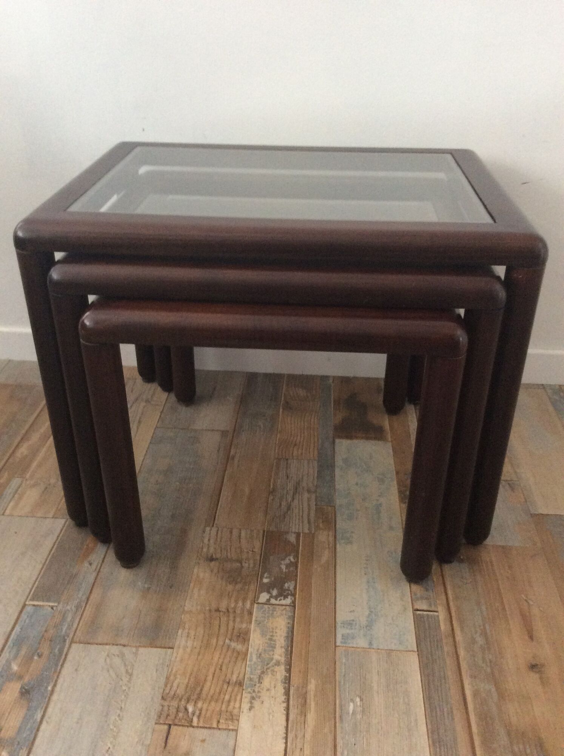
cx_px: 282
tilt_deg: -31.2
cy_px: 378
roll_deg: +0.8
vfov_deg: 56.9
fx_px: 697
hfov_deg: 44.1
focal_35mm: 32
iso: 160
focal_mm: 3.3
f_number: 2.4
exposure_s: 1/25
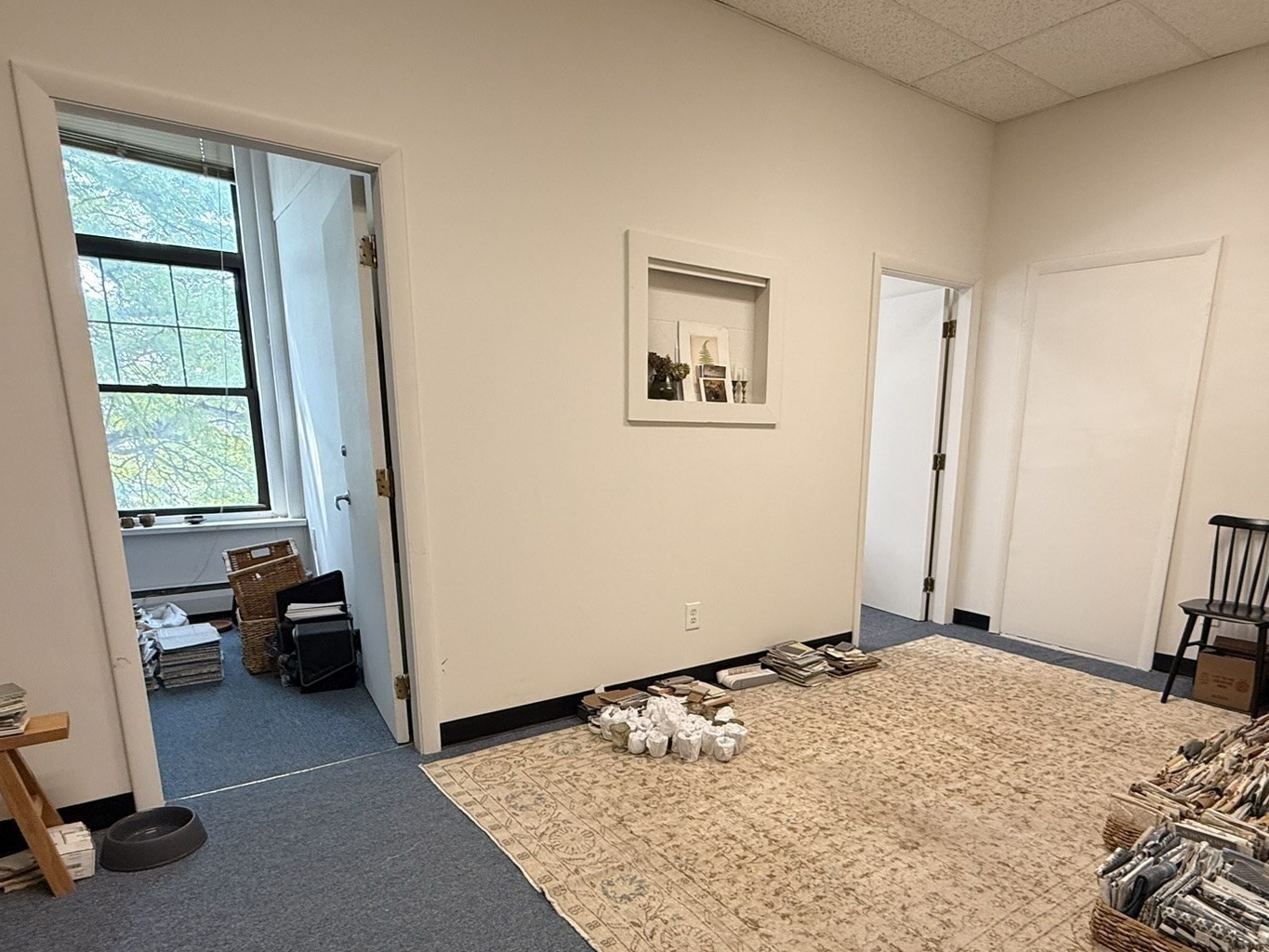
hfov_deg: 78.5
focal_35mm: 21
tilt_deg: -14.3
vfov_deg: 62.5
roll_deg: -1.1
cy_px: 600
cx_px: 725
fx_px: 770
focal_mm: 2.22
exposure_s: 1/120
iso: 160
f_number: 2.2
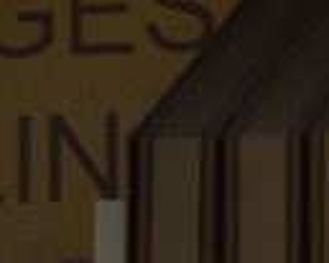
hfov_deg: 7.0
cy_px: 843
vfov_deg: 5.9
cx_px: 1069
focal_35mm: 239
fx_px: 2325
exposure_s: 1/40
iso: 200
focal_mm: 22
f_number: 4
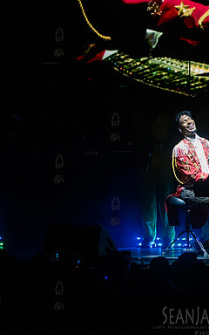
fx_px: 3135
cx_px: 198
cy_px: 173
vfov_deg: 6.1
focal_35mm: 344
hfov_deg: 3.8
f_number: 4.5
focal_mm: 200
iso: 6400
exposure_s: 1/1600
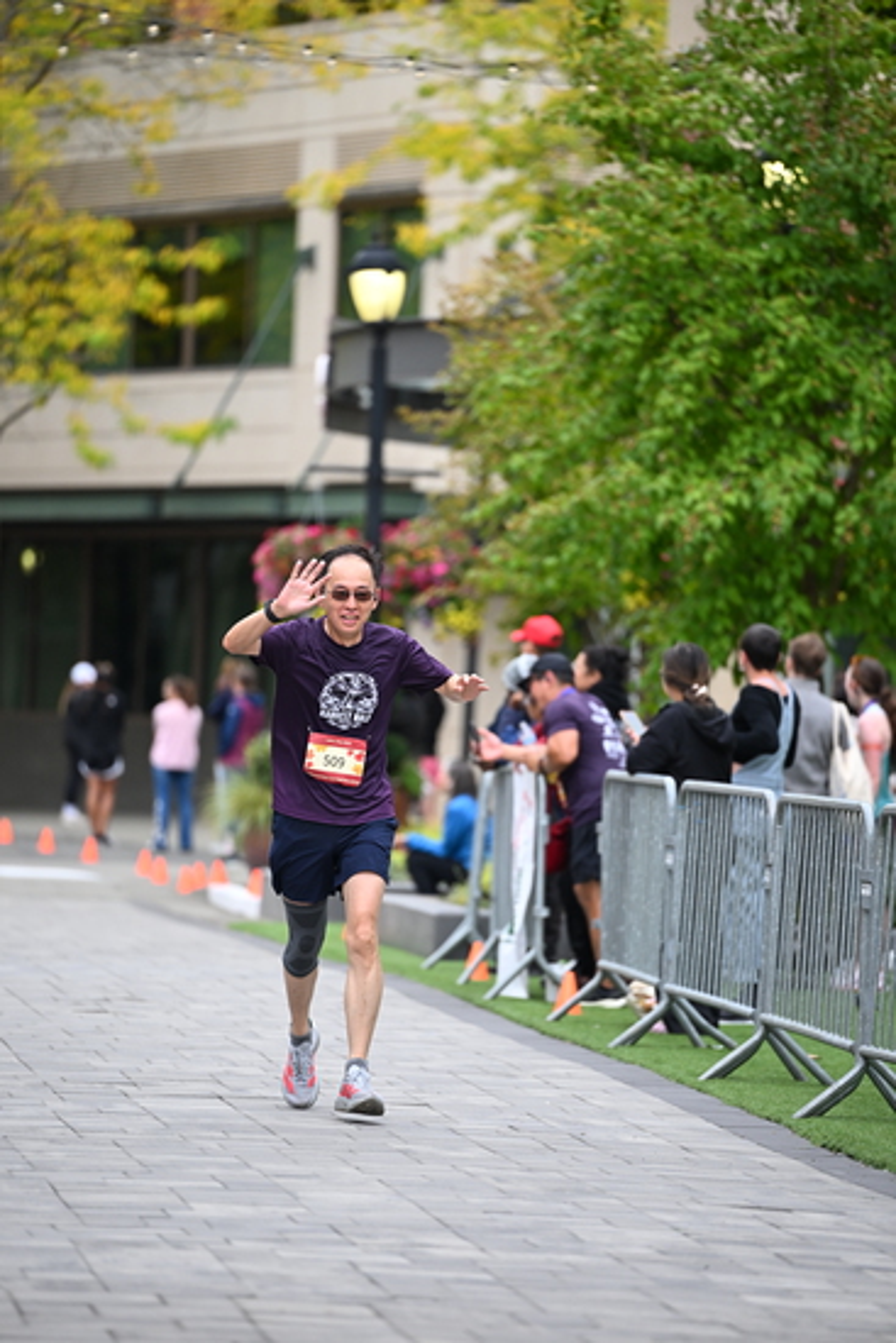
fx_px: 7461
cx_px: 448
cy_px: 672
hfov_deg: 6.9
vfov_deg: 10.3
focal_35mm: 200
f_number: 2.8
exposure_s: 1/2000
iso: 800
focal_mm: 200
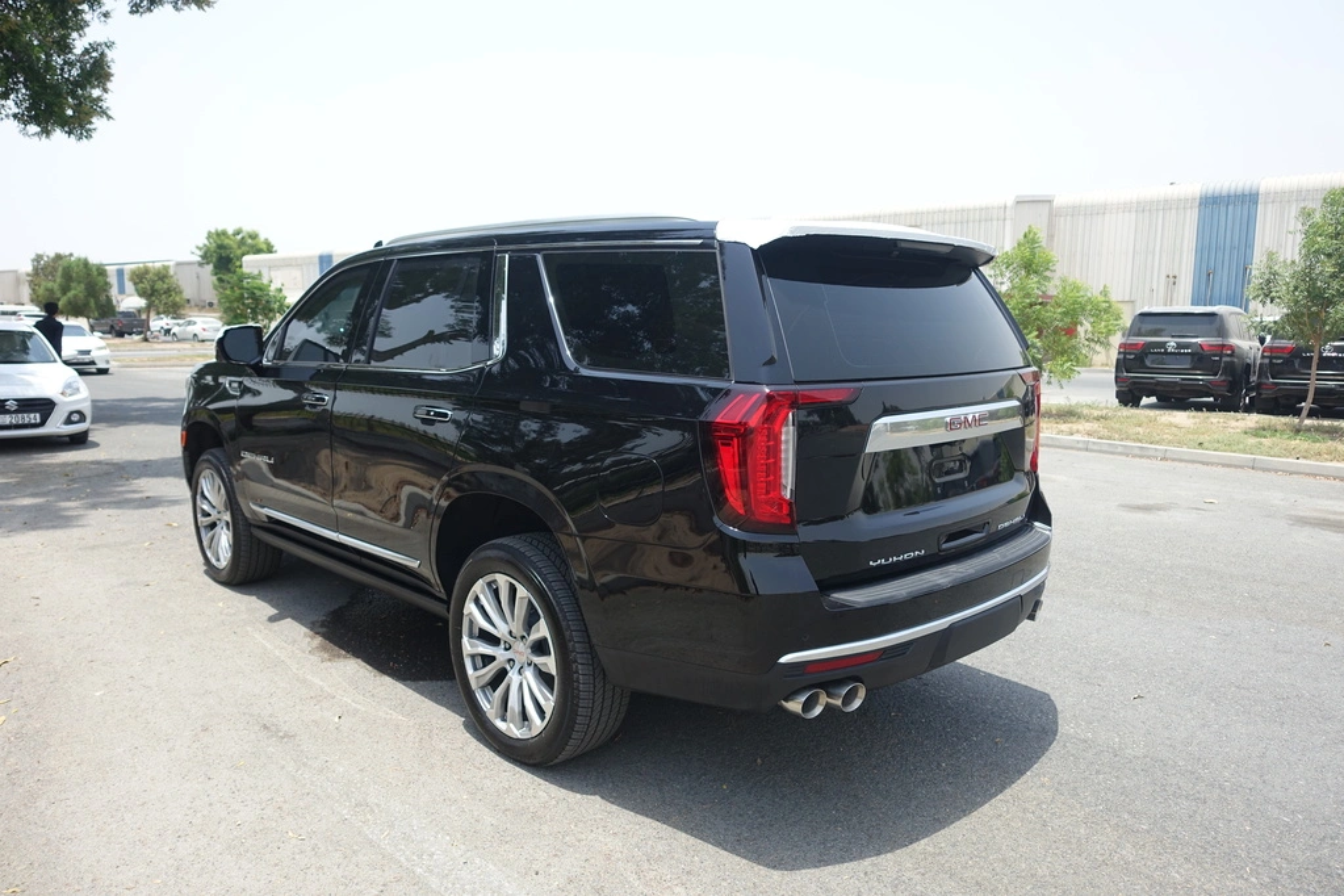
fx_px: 896
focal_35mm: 24
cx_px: 672
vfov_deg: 53.1
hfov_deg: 73.7
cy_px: 448
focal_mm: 8.8
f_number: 5.6
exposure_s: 1/200
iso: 125
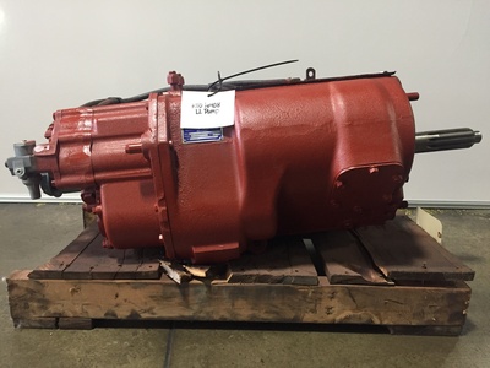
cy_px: 184
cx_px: 245
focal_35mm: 29
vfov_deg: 48.2
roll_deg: -2.2
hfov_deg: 61.7
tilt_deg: -16.1
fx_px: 411
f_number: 2.2
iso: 160
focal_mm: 4.15
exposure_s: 1/30
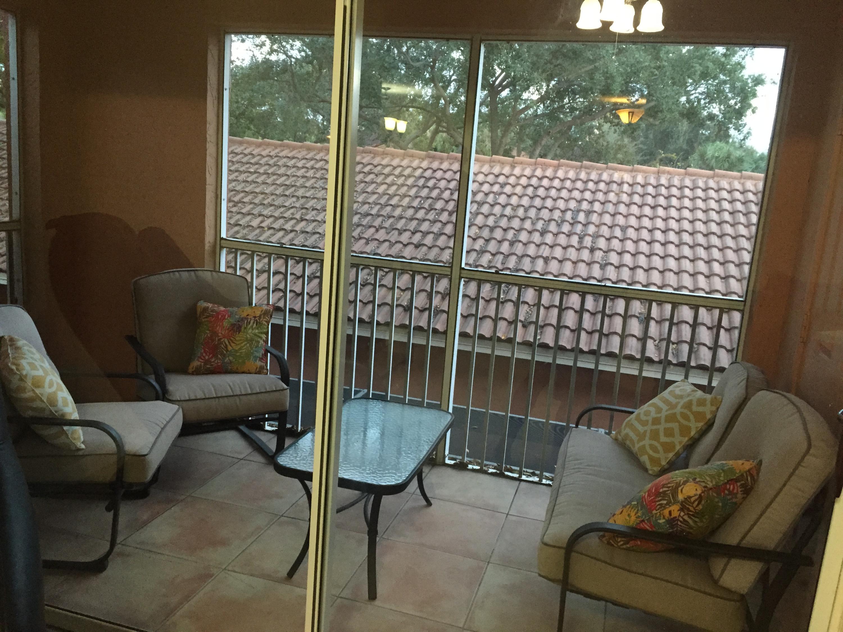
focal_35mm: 29
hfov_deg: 61.7
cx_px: 422
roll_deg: -5.0
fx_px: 706
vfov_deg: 48.2
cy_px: 316
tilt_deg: -11.9
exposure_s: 1/30
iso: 250
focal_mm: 4.15
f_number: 2.2
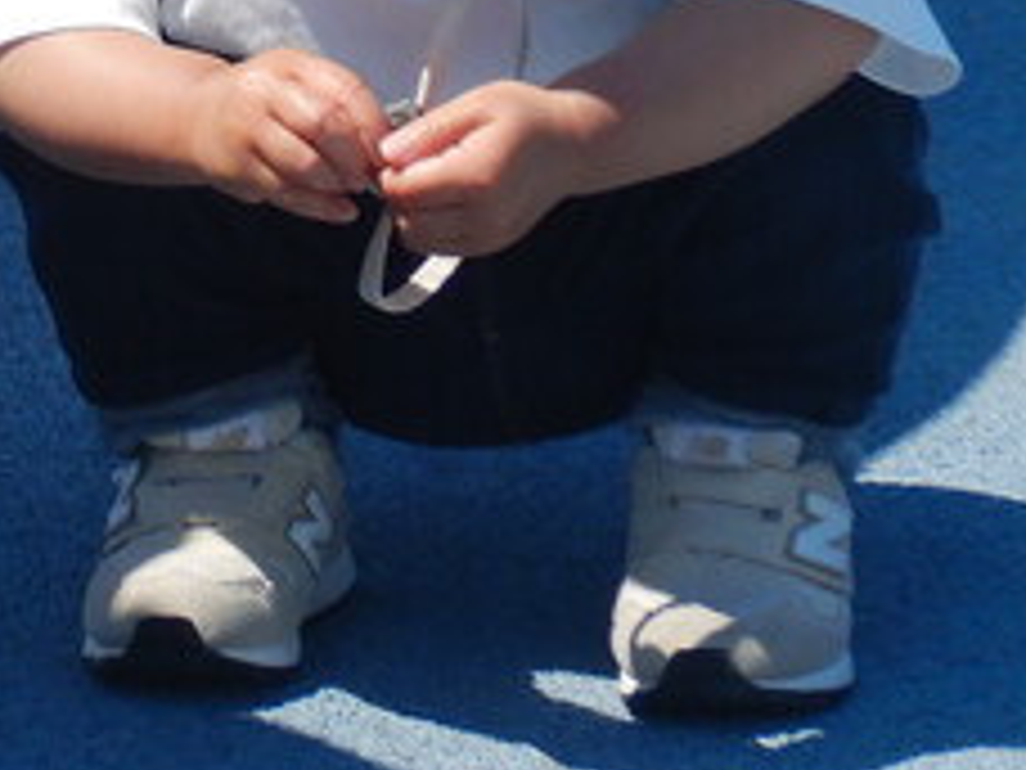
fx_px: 7943
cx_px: -490
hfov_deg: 7.3
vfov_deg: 5.5
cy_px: -351
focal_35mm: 268
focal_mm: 11
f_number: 4.4
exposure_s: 1/800
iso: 125
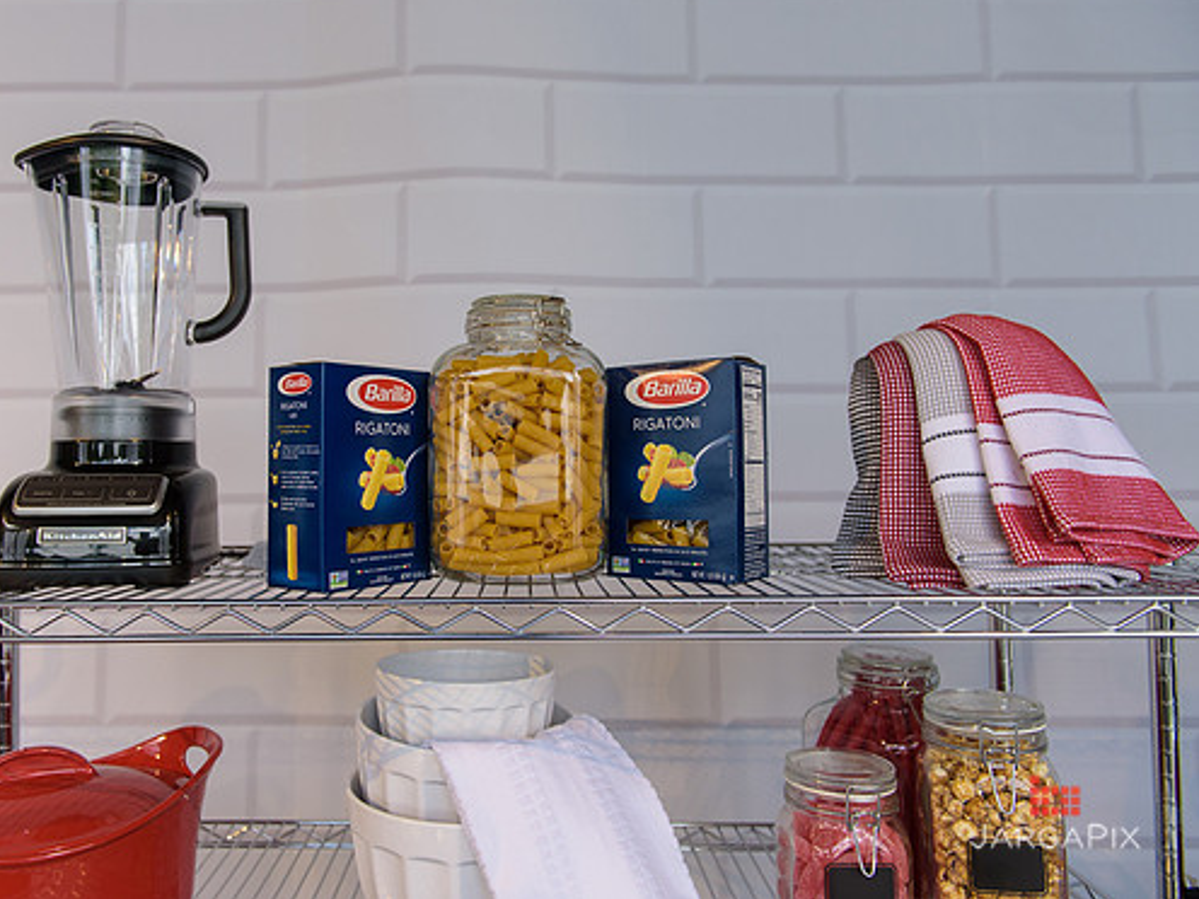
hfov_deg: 64.9
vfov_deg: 51.3
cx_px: 500
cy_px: 434
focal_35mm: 27
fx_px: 935
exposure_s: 1/800
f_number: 3.2
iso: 400
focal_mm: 24
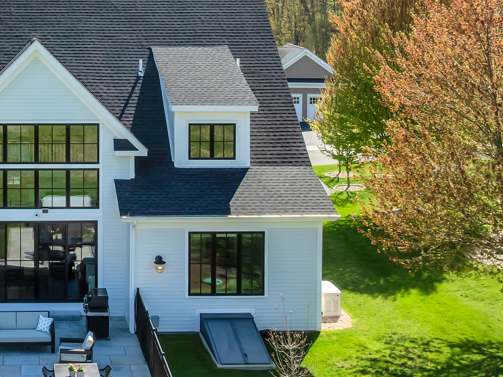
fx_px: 784
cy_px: 152
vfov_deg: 27.0
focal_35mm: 54
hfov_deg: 33.6
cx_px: 49
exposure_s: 1/100
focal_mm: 12.29
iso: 100
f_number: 5
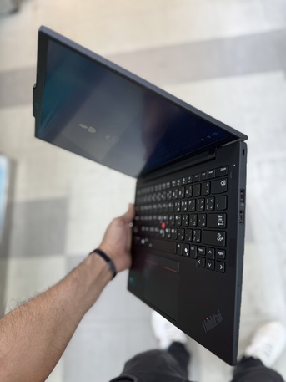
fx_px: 264
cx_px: 143
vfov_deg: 71.6
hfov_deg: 56.8
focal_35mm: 24
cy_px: 191
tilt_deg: -70.0
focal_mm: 6.76
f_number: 1.78
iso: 64
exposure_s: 1/120
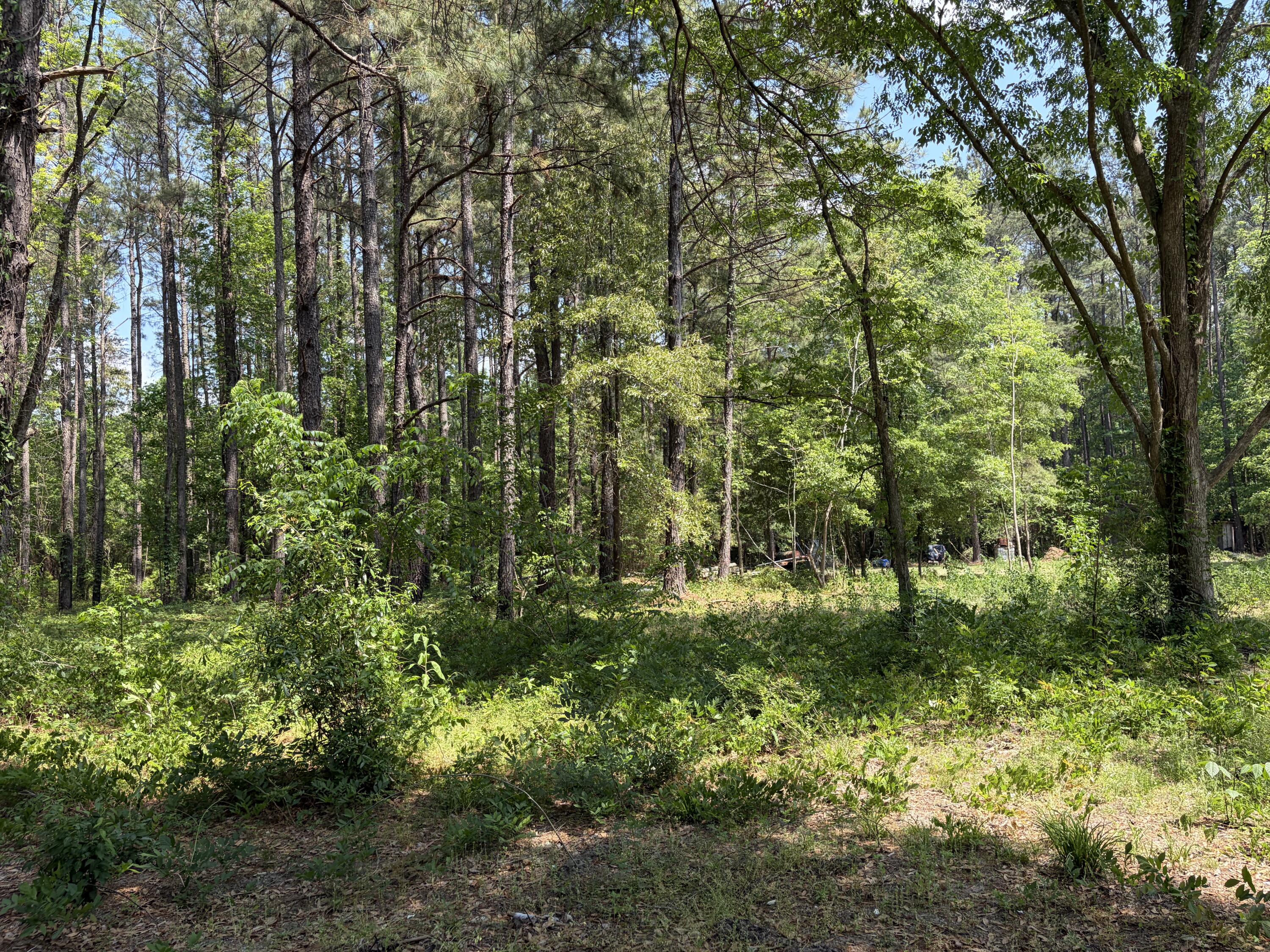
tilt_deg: +5.1
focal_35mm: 26
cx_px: 635
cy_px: 476
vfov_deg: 53.1
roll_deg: +3.3
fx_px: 954
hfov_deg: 67.3
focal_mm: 5.96
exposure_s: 1/647
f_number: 1.6
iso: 50
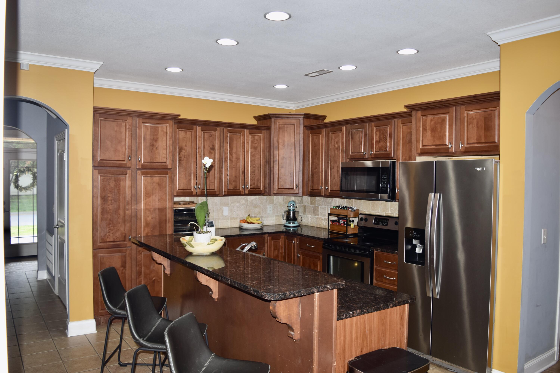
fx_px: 420
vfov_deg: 47.9
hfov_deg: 67.4
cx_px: 280
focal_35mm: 27
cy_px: 186
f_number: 3.5
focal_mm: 18
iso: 100
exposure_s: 1/60
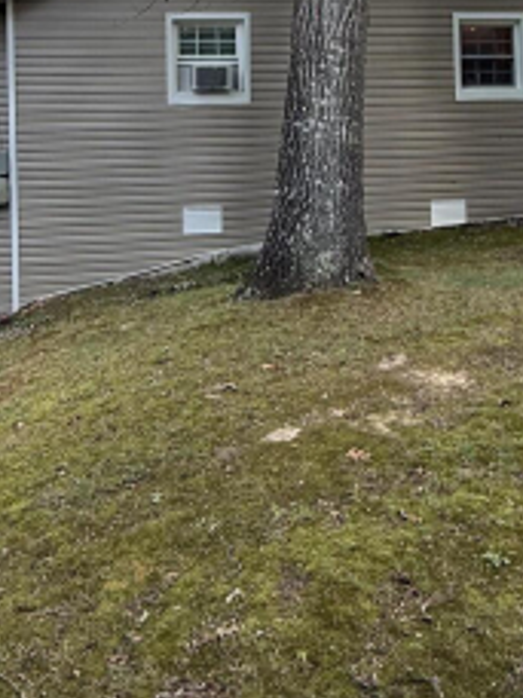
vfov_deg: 43.4
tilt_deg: +3.4
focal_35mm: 41
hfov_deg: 35.1
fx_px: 826
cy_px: 127
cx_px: 223
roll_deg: +1.4
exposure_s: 1/179
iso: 64
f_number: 2.2
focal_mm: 2.22
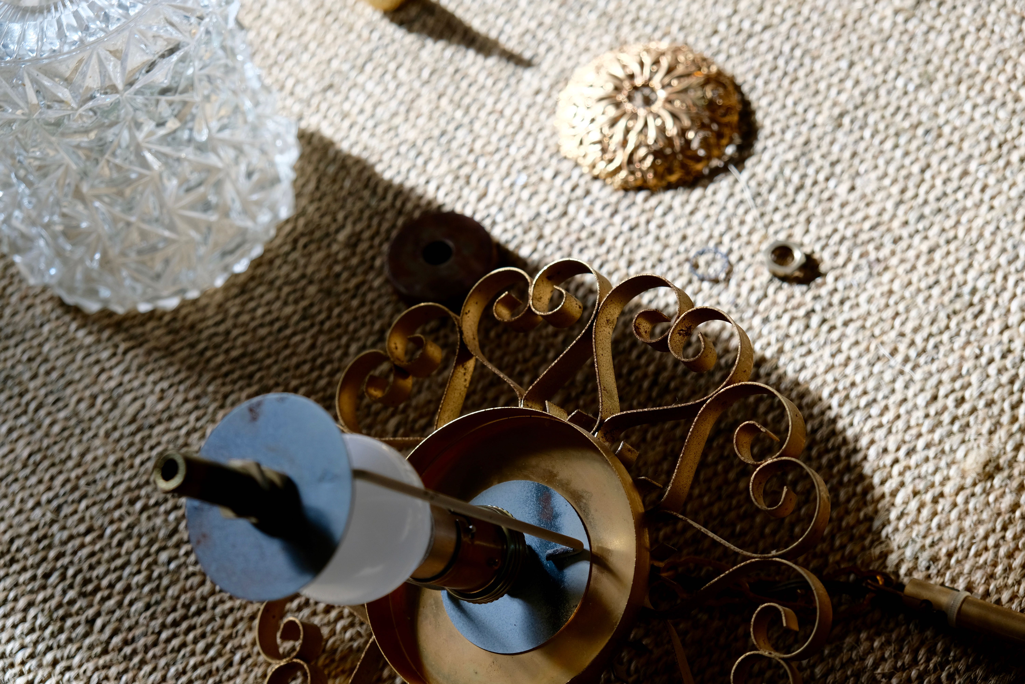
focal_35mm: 61
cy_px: 342
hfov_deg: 32.9
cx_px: 512
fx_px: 1737
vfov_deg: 22.3
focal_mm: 40.7
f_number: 5
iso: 400
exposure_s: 1/125
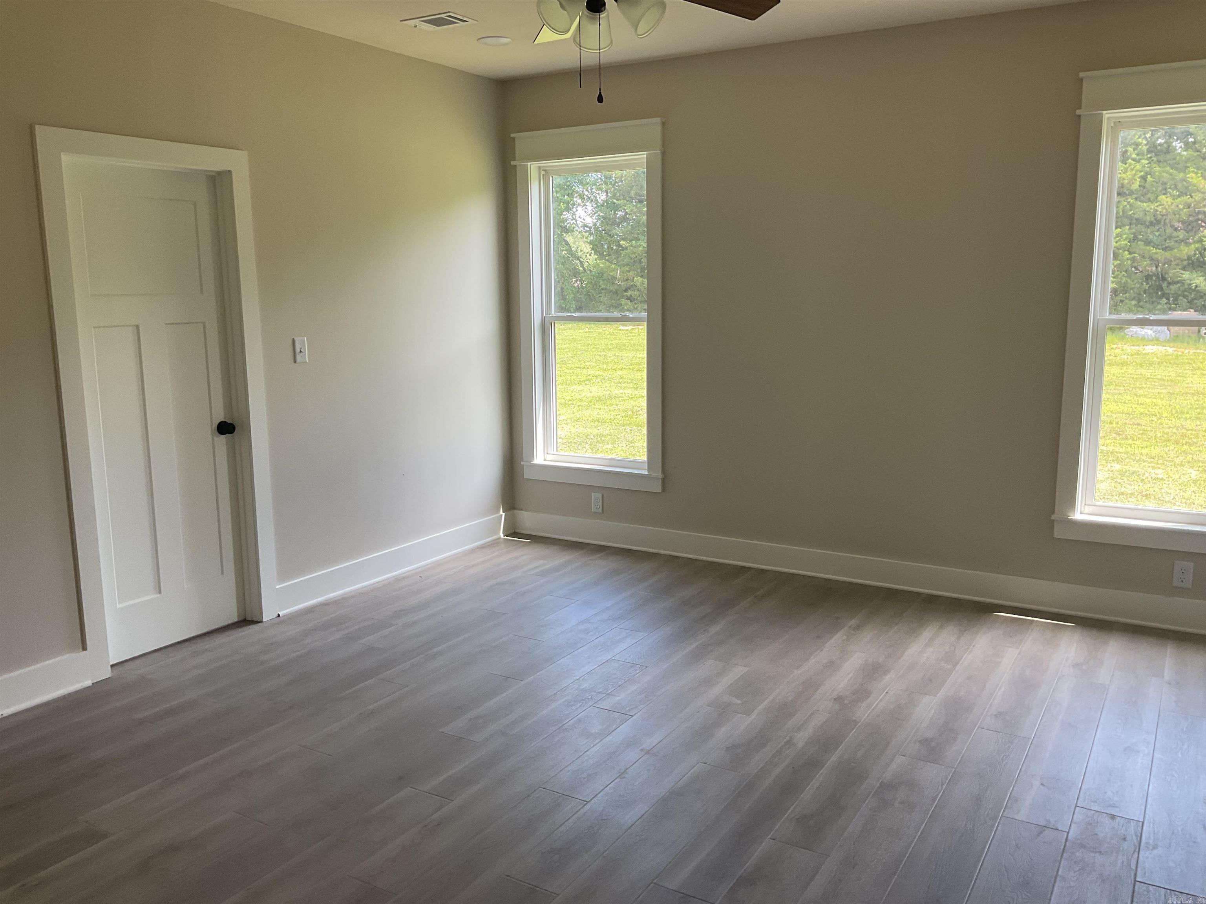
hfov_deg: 61.7
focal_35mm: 29
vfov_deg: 48.2
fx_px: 1010
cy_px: 452
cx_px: 603
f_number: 1.8
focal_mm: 3
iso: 40
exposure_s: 1/120
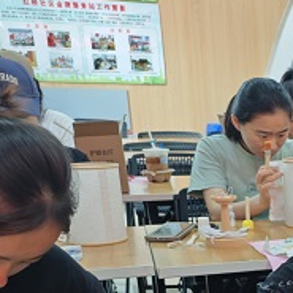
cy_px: 314
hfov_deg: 21.5
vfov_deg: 24.5
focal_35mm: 66
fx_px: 632
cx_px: 448
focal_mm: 6.55
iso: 200
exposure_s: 1/52
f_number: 1.6
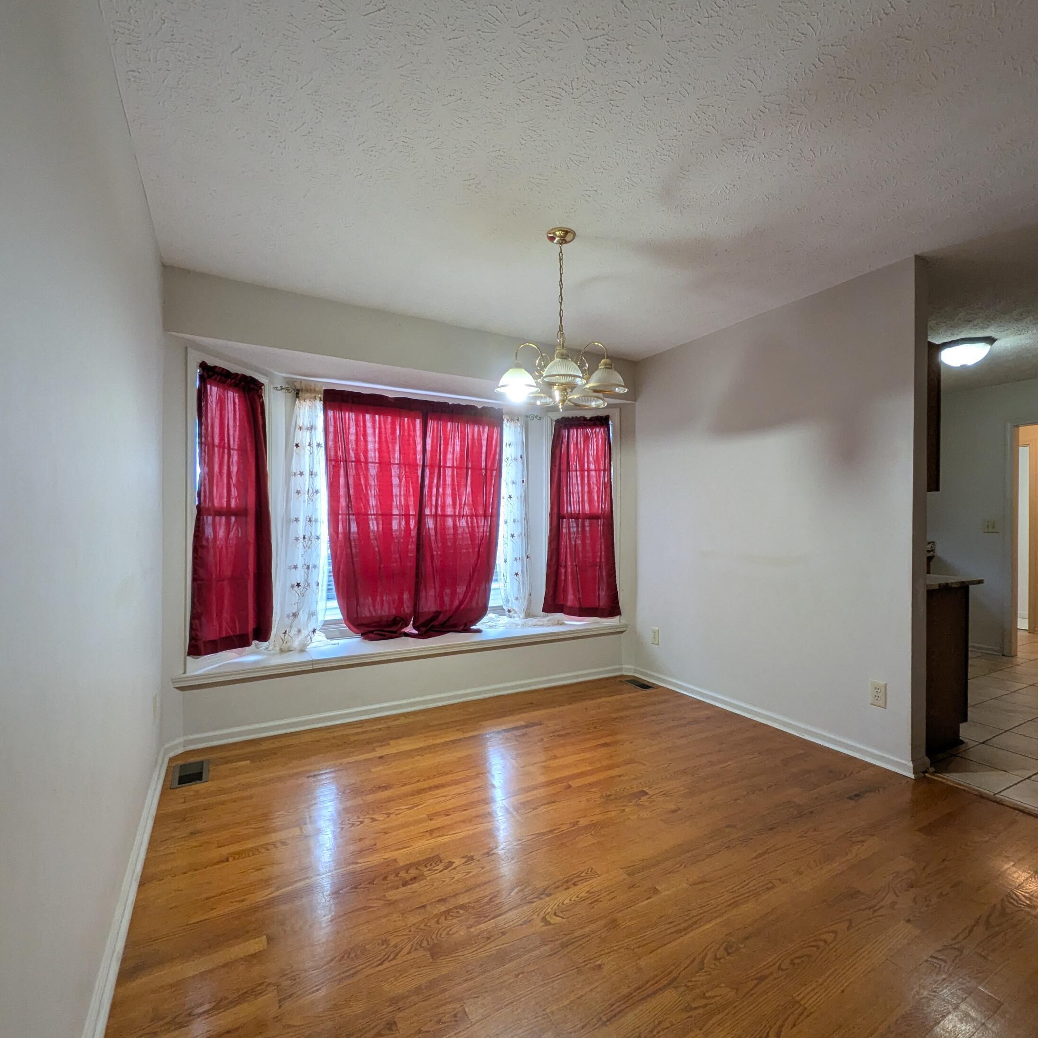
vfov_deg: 84.0
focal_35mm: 17
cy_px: 525
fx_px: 577
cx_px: 571
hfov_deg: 83.7
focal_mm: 1.85
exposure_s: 1/51.4
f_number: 2.2
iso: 81
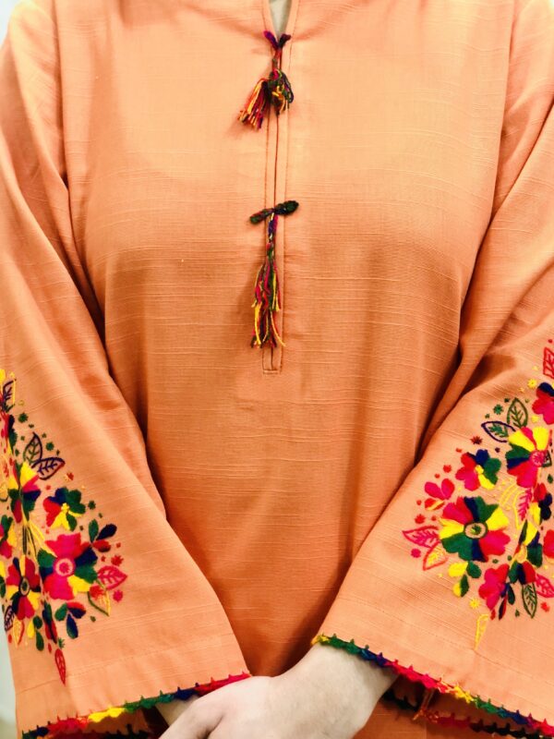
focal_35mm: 52
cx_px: 277
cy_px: 370
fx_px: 1110
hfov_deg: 28.0
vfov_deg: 36.8
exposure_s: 1/25
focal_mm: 6
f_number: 2.4
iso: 125
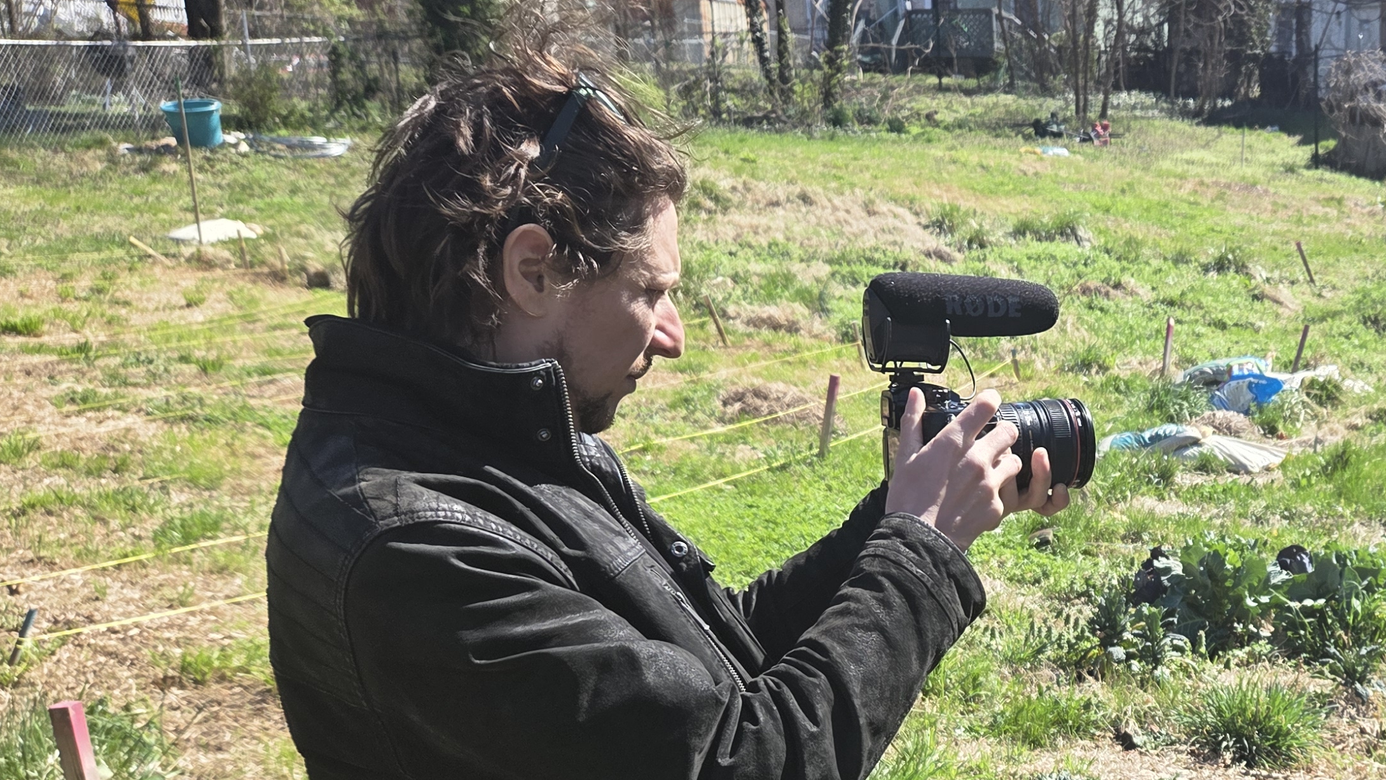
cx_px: 1223
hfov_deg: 41.4
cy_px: 730
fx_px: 1691
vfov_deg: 25.0
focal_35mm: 46
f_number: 1.8
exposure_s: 1/1936
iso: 80
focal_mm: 5.4
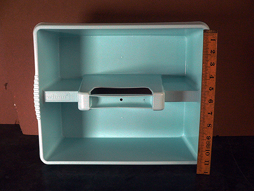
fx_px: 264
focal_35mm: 36
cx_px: 127
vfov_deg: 39.7
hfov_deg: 51.4
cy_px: 96
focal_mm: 6
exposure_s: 1/20
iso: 400
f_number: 2.8
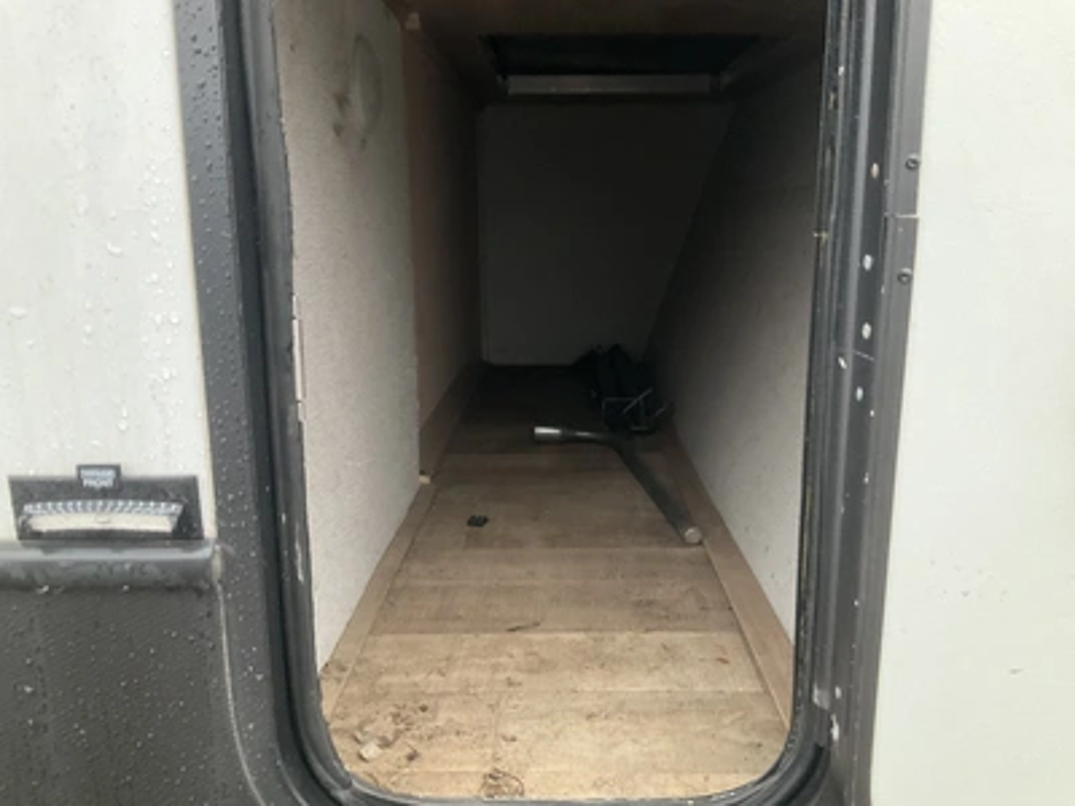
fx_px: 901
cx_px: 538
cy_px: 403
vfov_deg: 48.2
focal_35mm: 29
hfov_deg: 61.7
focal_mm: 3
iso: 250
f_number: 1.8
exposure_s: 1/60
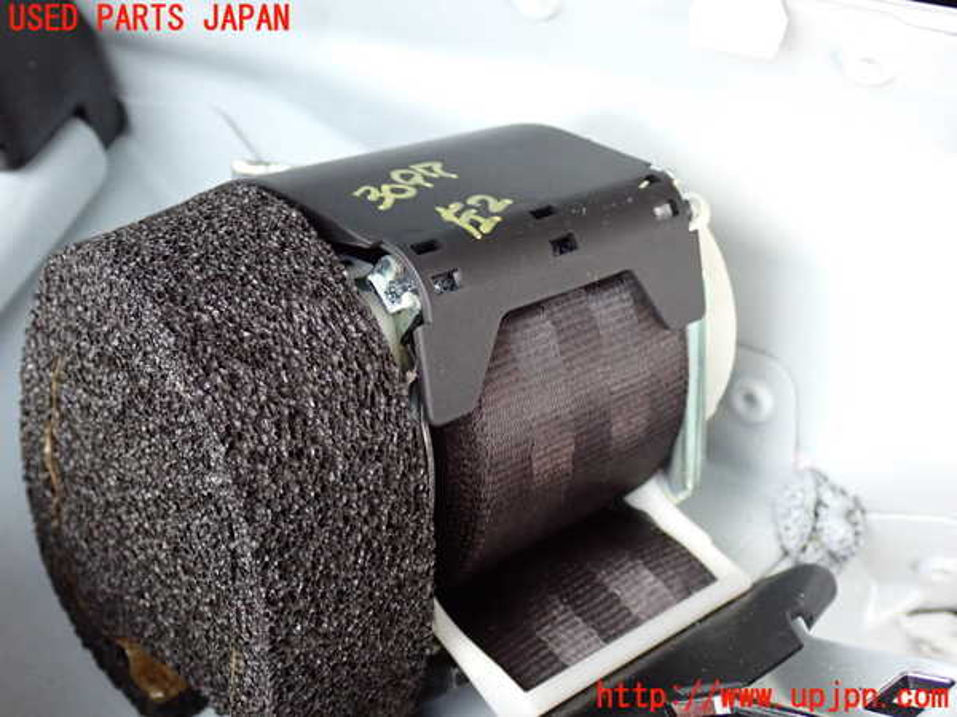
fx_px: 1299
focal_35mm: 47
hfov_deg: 40.4
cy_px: 358
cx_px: 478
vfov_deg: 30.9
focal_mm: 8.4
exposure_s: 1/50
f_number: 3.1
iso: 640
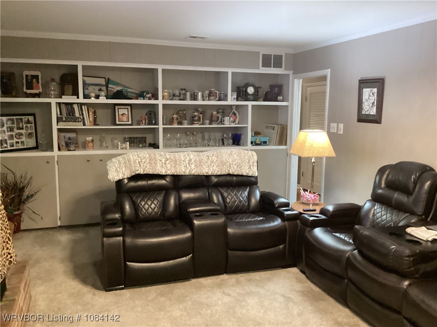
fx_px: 391
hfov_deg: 58.4
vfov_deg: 45.4
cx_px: 218
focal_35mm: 31
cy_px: 164
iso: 640
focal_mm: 3.3
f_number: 2.4
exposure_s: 1/30
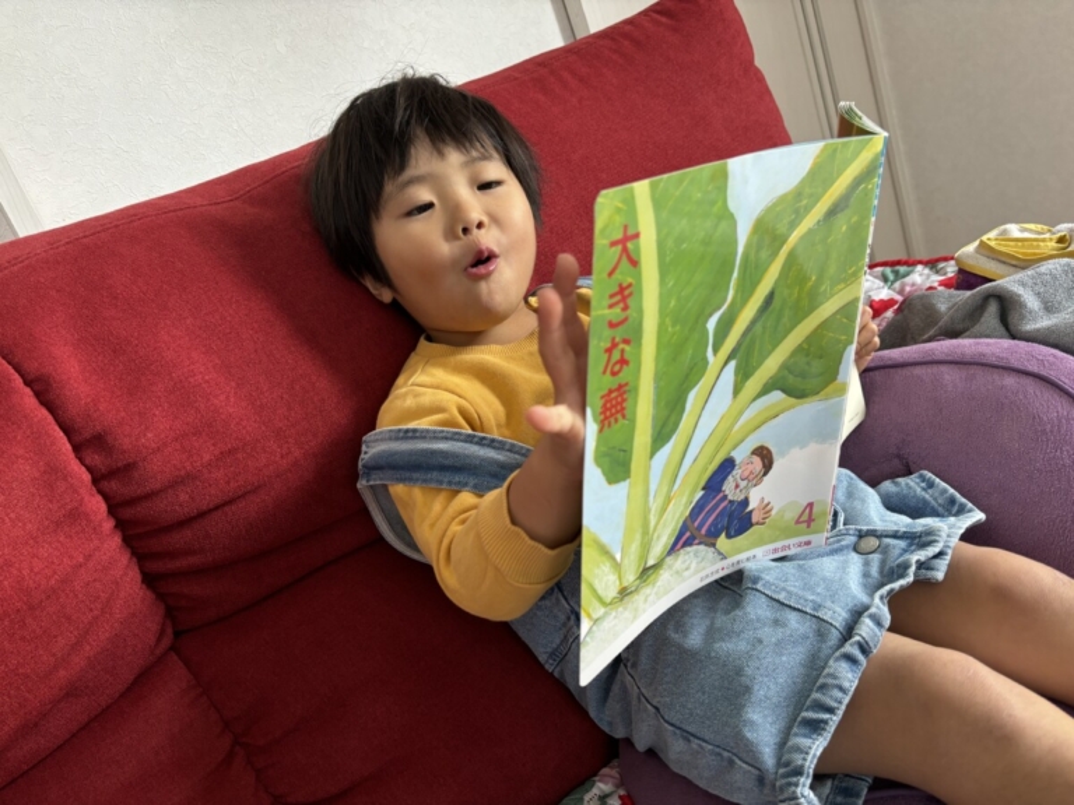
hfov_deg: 67.3
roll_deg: +20.9
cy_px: 402
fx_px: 807
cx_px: 537
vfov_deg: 53.1
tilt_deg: -18.1
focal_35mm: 26
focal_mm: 5.96
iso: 125
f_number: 1.6
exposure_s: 1/68
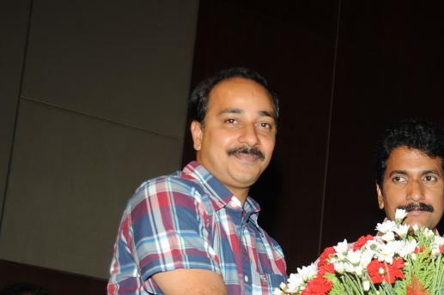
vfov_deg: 13.6
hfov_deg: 20.3
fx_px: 1220
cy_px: 286
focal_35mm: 99
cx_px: 392
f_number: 6.3
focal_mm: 50
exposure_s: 1/125
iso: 320
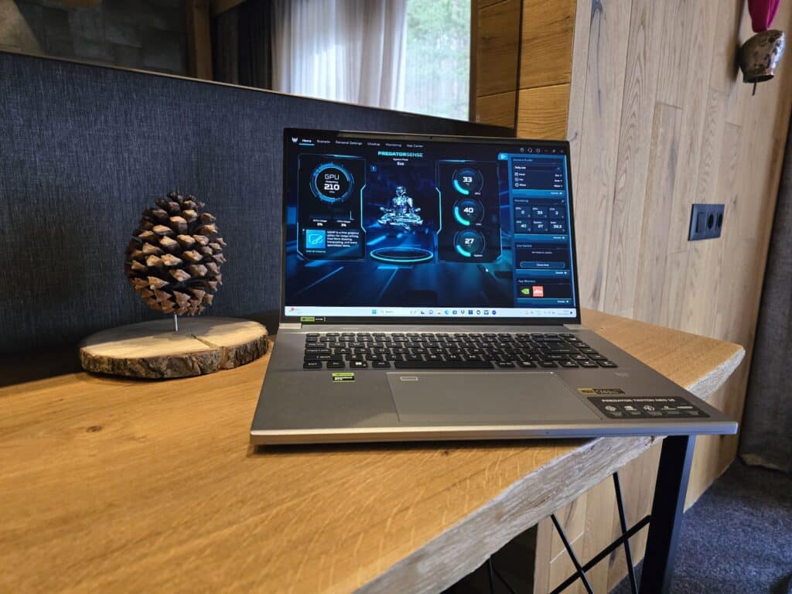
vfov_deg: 58.9
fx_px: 526
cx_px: 396
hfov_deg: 73.9
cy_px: 297
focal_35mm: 23
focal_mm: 6.3
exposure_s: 1/120
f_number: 1.7
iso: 800
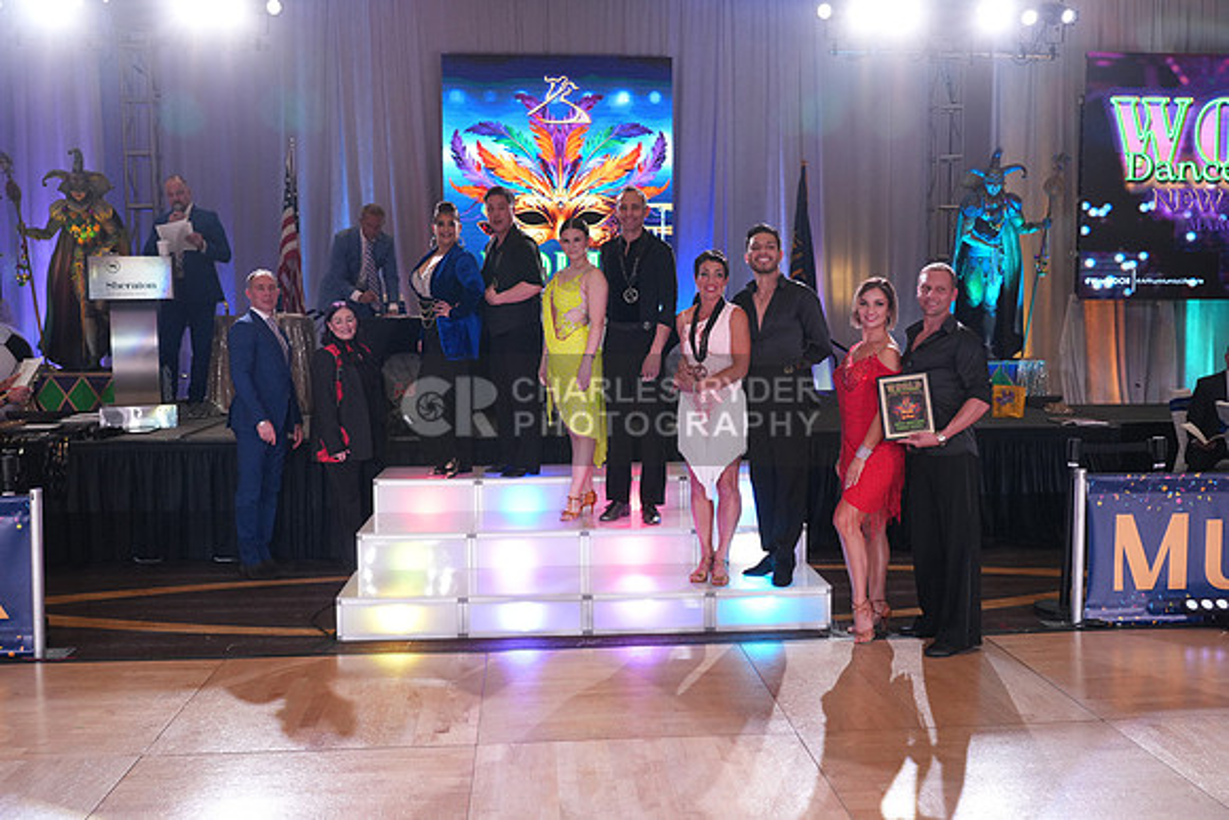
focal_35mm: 32
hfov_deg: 58.7
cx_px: 614
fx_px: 1093
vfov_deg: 41.1
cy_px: 410
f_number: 4
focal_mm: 32
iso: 2000
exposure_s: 1/500
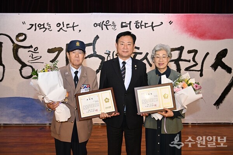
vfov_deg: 35.1
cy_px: 78
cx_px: 116
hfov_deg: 50.7
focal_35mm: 38
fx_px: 246
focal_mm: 38
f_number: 5.6
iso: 500
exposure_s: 1/125
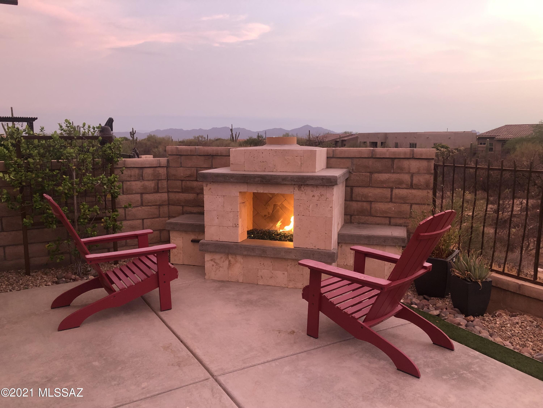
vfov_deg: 49.7
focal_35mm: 28
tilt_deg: -7.9
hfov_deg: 63.4
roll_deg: -0.2
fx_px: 439
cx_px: 272
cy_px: 204
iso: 40
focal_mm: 3.99
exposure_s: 1/20
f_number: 1.8
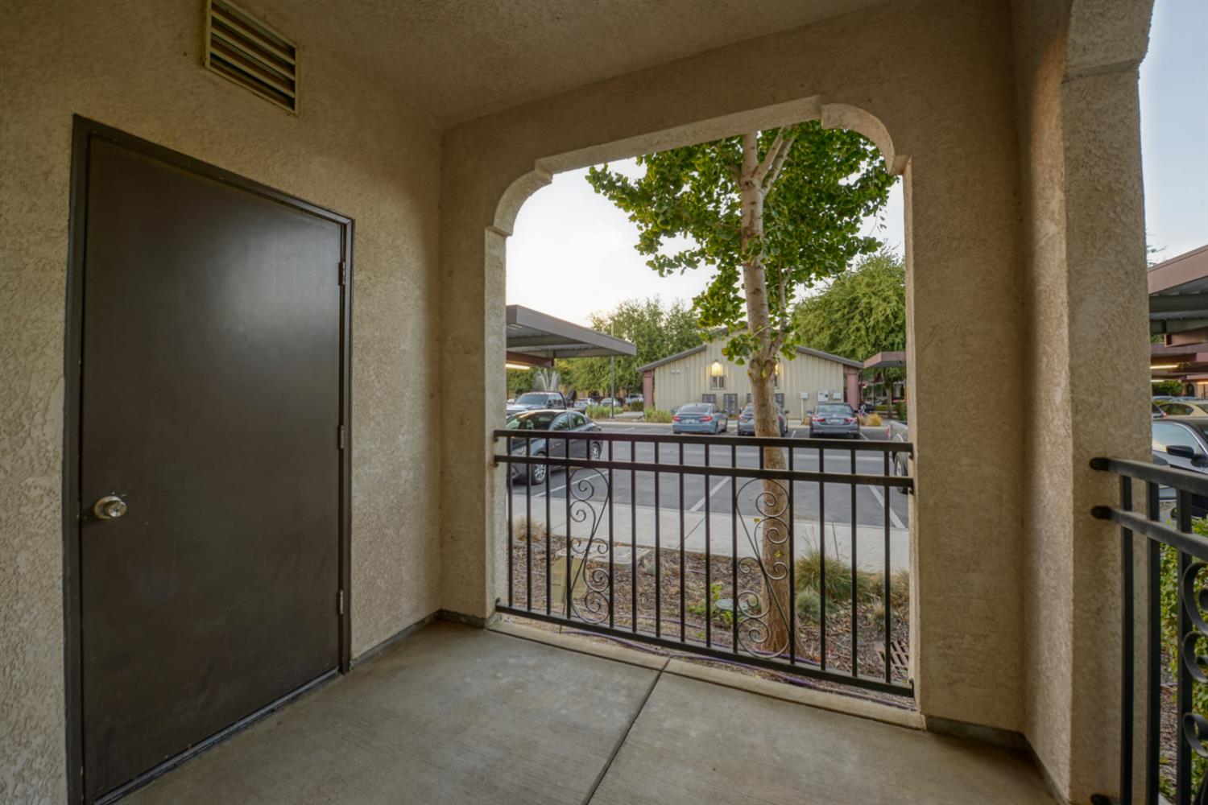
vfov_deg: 81.2
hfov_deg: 104.3
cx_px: 604
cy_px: 402
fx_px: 470
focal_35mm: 14
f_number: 10
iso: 400
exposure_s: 1/8
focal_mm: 14
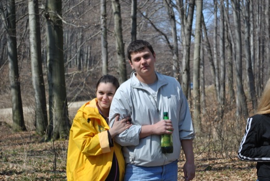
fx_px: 619
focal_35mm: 82
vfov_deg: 16.6
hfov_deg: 24.6
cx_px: 135
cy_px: 90
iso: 200
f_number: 5.6
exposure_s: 1/500
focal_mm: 55
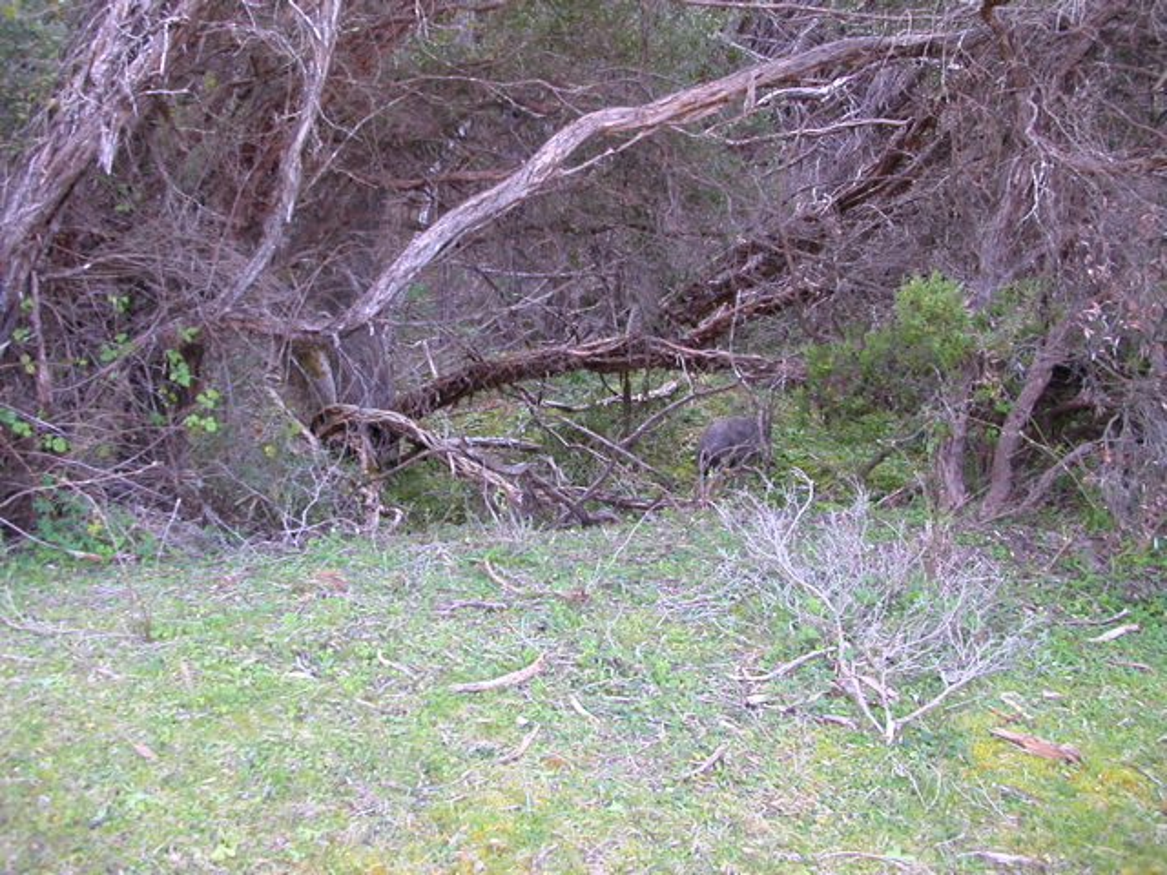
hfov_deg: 50.1
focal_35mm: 37
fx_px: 1247
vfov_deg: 38.7
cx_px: 584
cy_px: 438
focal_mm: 5.6
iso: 100
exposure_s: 1/19.2
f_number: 2.7
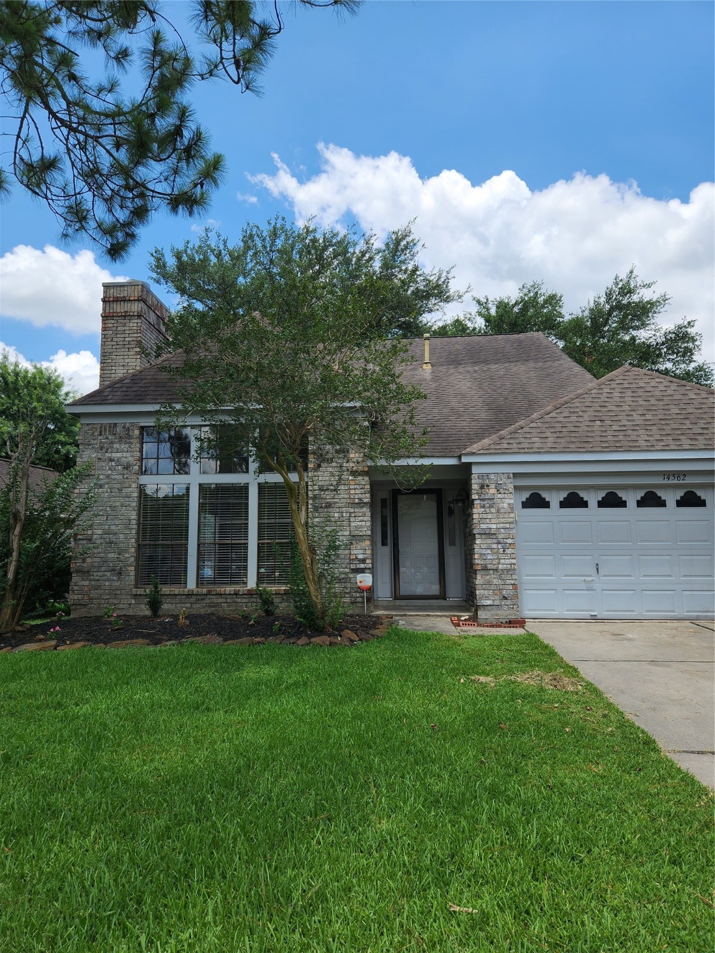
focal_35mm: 23
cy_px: 476
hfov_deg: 58.9
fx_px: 633
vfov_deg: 73.9
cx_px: 358
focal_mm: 5.4
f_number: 1.8
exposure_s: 1/1445
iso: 20
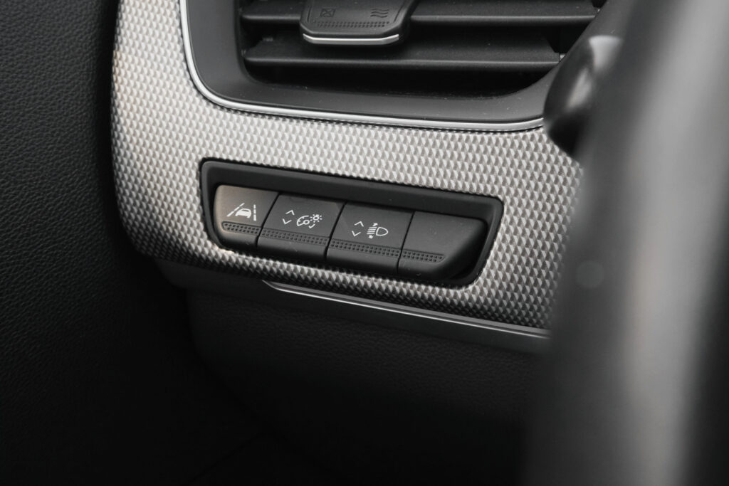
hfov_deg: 51.9
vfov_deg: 36.0
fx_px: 749
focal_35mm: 37
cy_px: 243
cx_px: 364
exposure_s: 1/125
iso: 2000
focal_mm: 24.9
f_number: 9
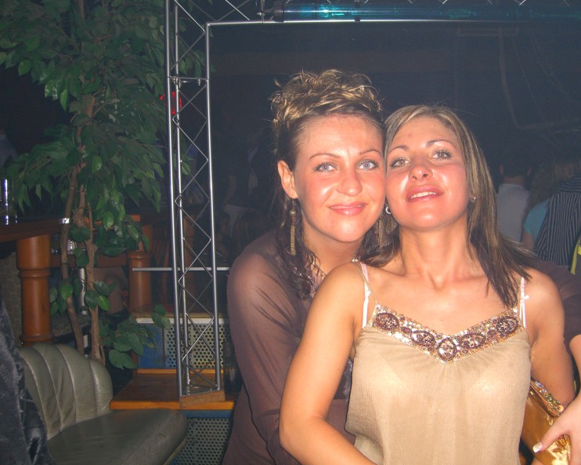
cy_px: 233
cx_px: 312
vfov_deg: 37.3
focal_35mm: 40
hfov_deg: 45.8
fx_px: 688
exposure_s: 1/60
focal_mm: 7.9
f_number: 2.8
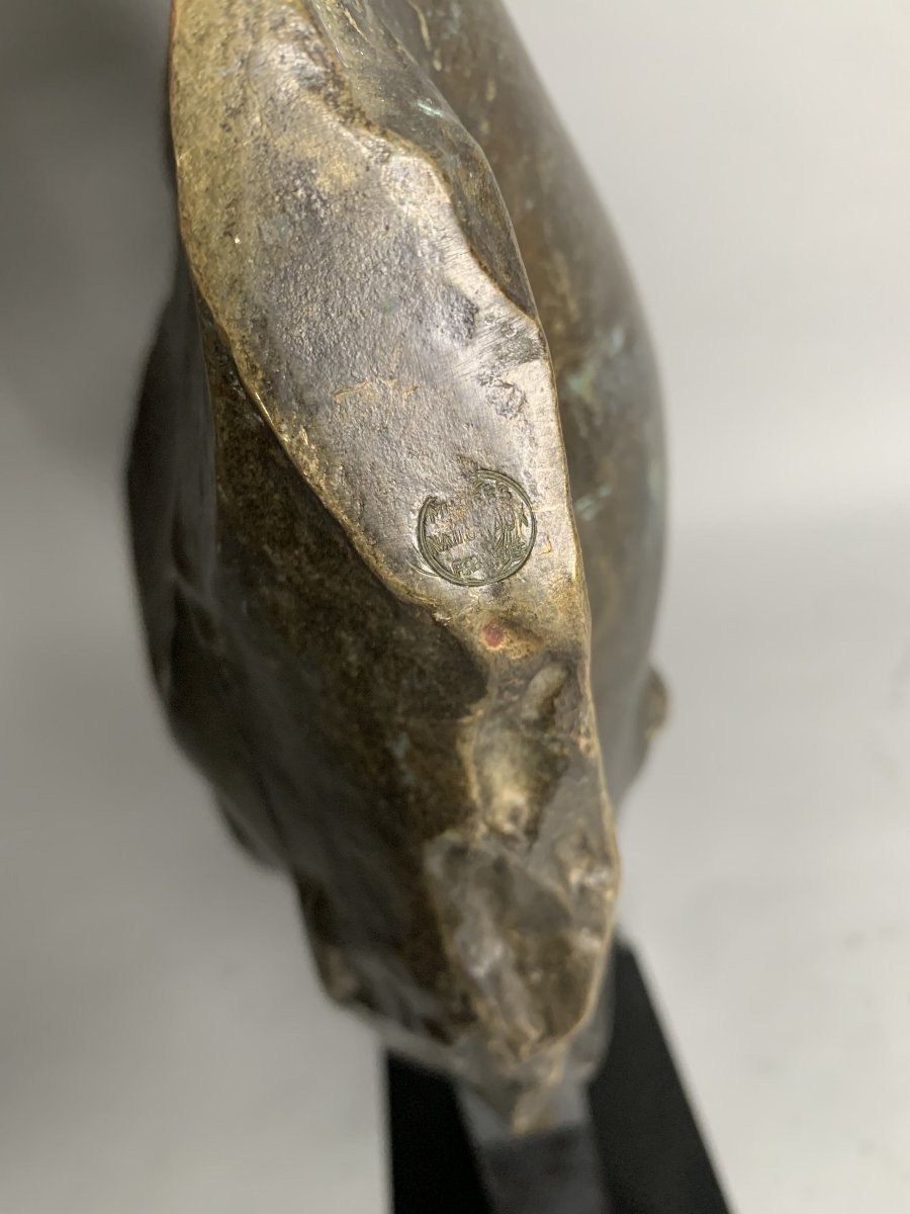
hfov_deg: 53.1
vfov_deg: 67.3
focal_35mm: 26
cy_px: 607
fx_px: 911
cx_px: 455
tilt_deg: -54.8
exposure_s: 1/60
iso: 200
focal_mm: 4.25
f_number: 1.8
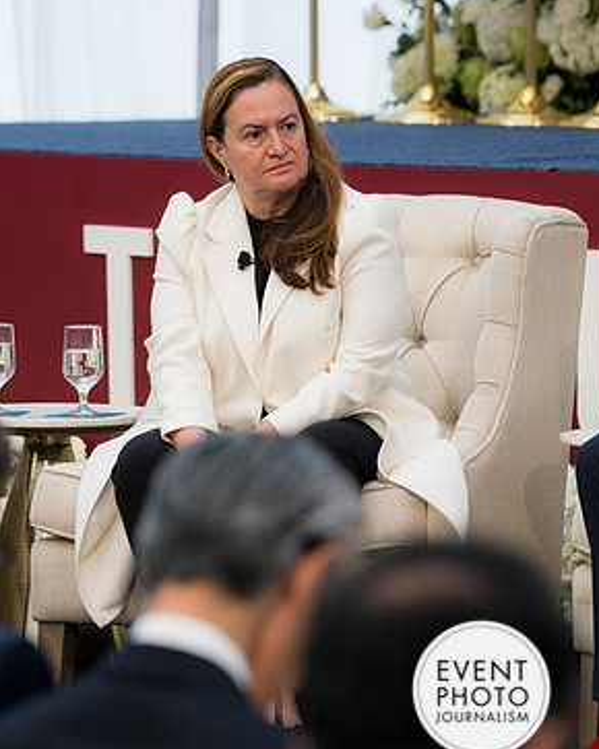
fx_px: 5811
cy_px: 359
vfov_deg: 7.4
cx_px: 308
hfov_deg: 5.9
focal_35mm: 262
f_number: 4
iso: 280
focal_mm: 150
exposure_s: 1/160
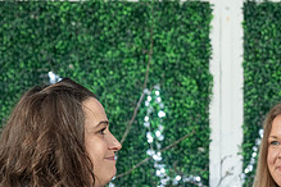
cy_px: 217
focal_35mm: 175
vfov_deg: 7.8
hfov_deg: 11.7
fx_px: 1366
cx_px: 245
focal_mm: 56
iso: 2000
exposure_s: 1/100
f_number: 2.8
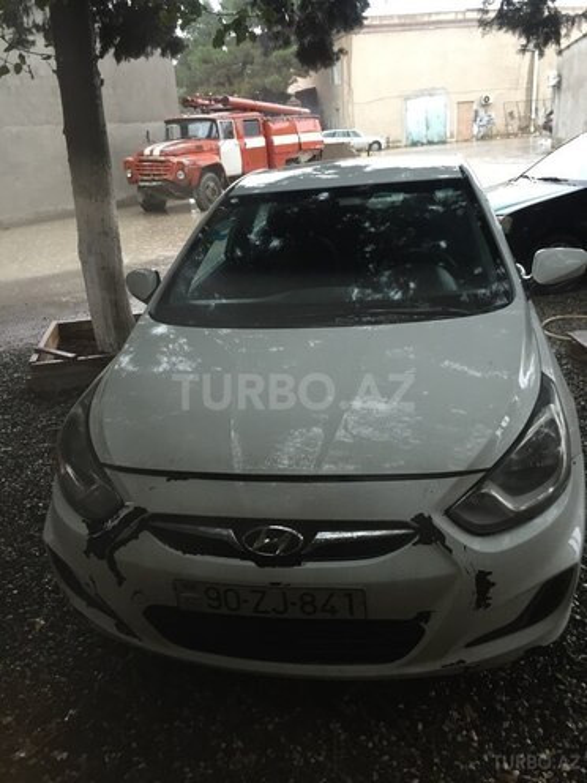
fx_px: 656
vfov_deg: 61.7
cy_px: 392
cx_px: 294
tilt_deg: -22.3
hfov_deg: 48.2
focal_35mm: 29
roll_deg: +4.9
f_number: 2.2
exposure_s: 1/33
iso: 100
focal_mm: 4.15
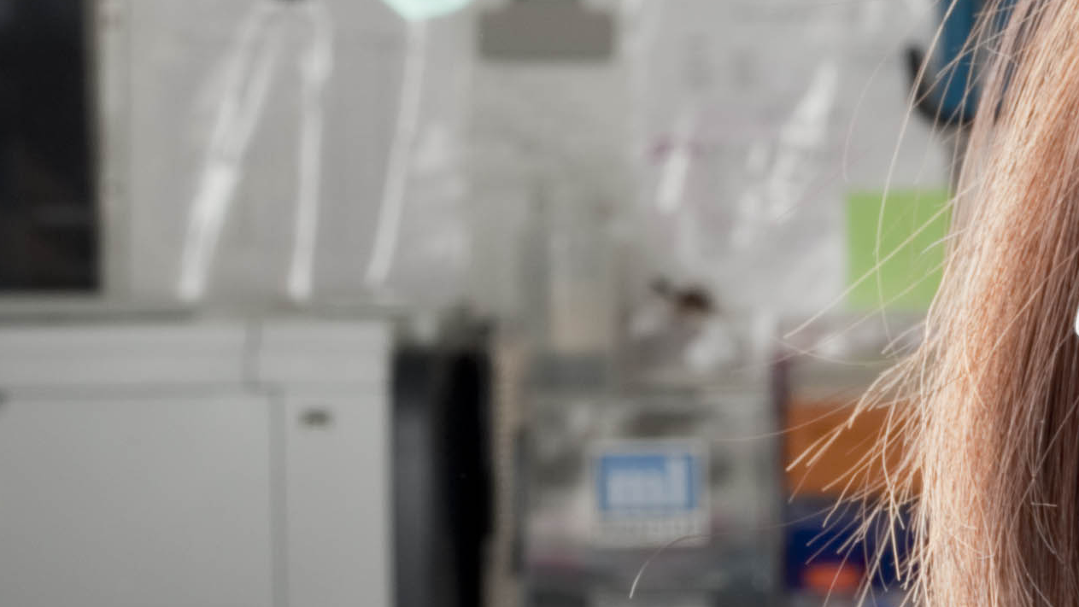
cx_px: 1064
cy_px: 1053
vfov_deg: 6.2
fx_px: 5552
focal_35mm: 194
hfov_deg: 11.0
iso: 200
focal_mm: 55
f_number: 22
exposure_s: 1/160
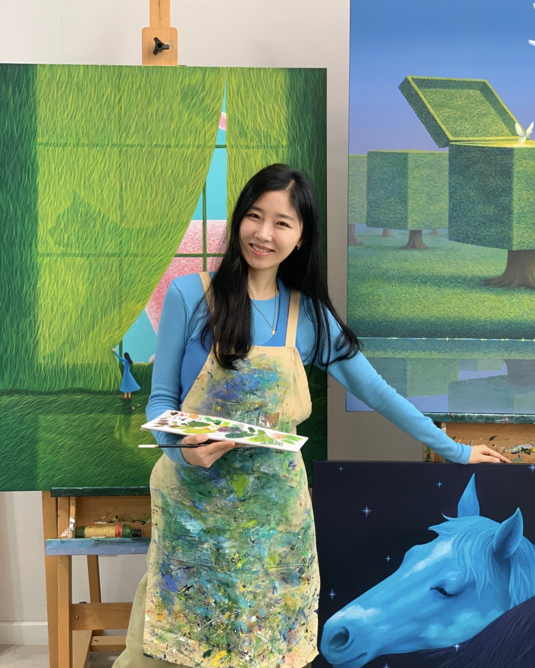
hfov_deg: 27.6
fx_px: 1088
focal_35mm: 55
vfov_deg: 34.1
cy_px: 319
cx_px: 271
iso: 80
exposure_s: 1/60
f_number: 2.4
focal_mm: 6
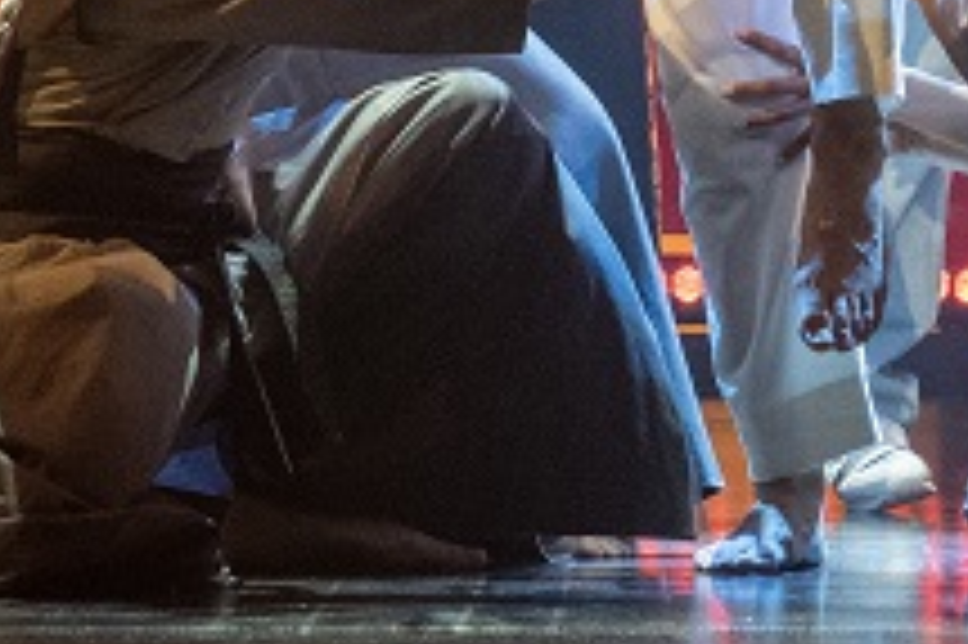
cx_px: 927
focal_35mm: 391
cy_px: -775
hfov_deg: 5.3
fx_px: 10505
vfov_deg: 3.5
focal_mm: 70
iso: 3200
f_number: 6.3
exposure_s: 1/400
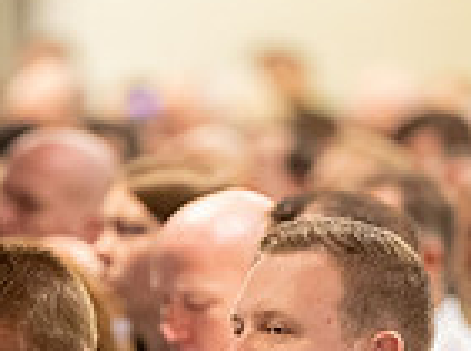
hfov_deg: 2.5
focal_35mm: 794
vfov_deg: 1.9
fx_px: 10776
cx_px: 164
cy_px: 490
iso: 5000
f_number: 2.8
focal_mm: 200
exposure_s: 1/200
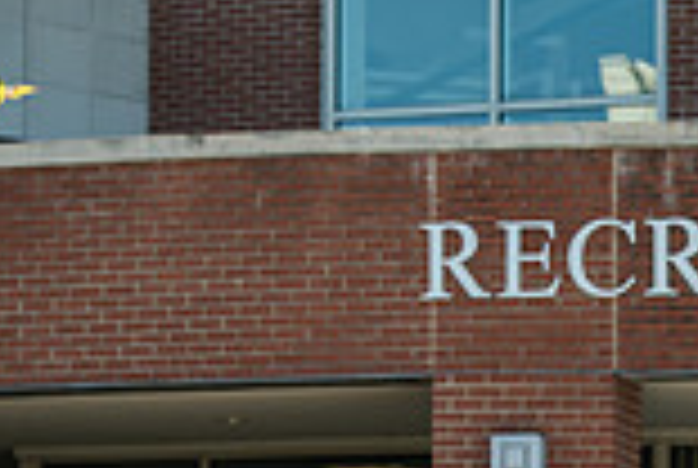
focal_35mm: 299
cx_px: 1031
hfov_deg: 6.8
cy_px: 713
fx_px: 5808
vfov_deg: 4.6
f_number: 7.1
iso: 250
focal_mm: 80
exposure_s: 1/320
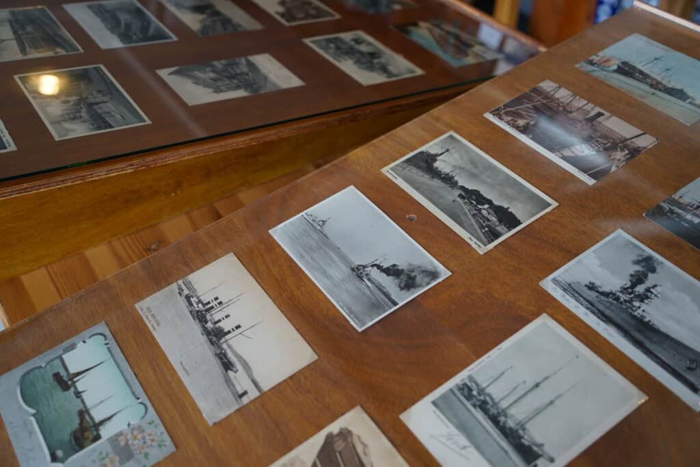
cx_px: 350
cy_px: 234
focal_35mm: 36
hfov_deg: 53.1
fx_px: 700
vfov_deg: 36.9
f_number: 4
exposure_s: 1/160
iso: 640
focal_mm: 36
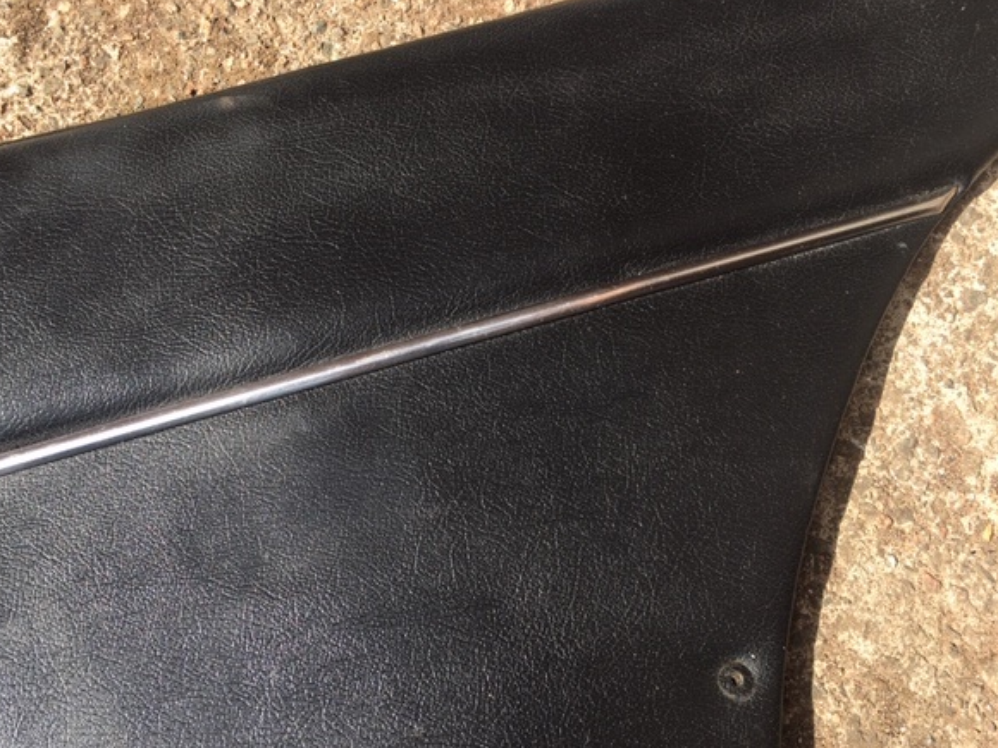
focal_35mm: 32
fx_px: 923
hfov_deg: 56.7
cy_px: 373
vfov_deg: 44.2
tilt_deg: -76.5
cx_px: 449
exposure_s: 1/439
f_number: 2.2
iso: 25
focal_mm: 4.15
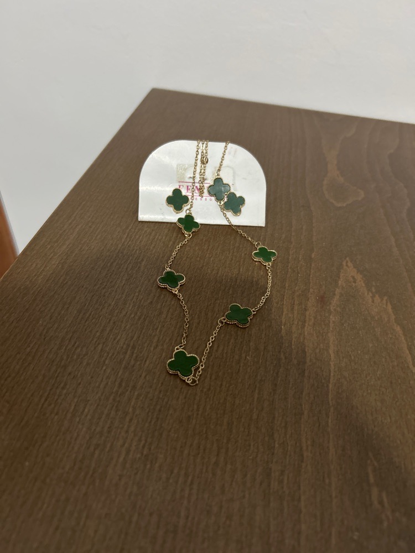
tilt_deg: -42.4
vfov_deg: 67.3
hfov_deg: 53.1
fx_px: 416
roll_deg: -5.6
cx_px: 208
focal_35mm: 26
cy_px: 276
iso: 500
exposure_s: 1/33
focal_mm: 5.7
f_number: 1.5
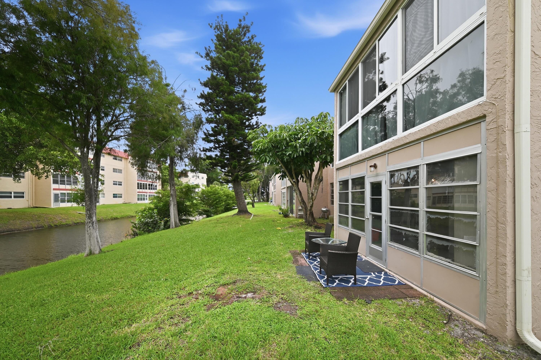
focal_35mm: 12
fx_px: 180
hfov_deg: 112.7
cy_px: 180
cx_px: 270
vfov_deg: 89.9
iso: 100
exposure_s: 1/50
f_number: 8
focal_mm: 12
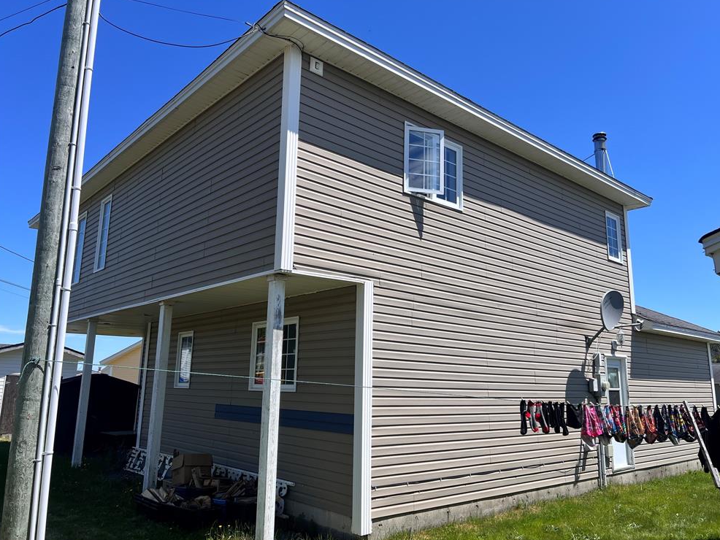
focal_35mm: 27
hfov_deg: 65.3
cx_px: 367
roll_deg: -1.0
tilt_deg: +12.4
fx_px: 562
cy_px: 271
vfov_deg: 51.4
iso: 50
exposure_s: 1/3831
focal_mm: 5.7
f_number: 1.5
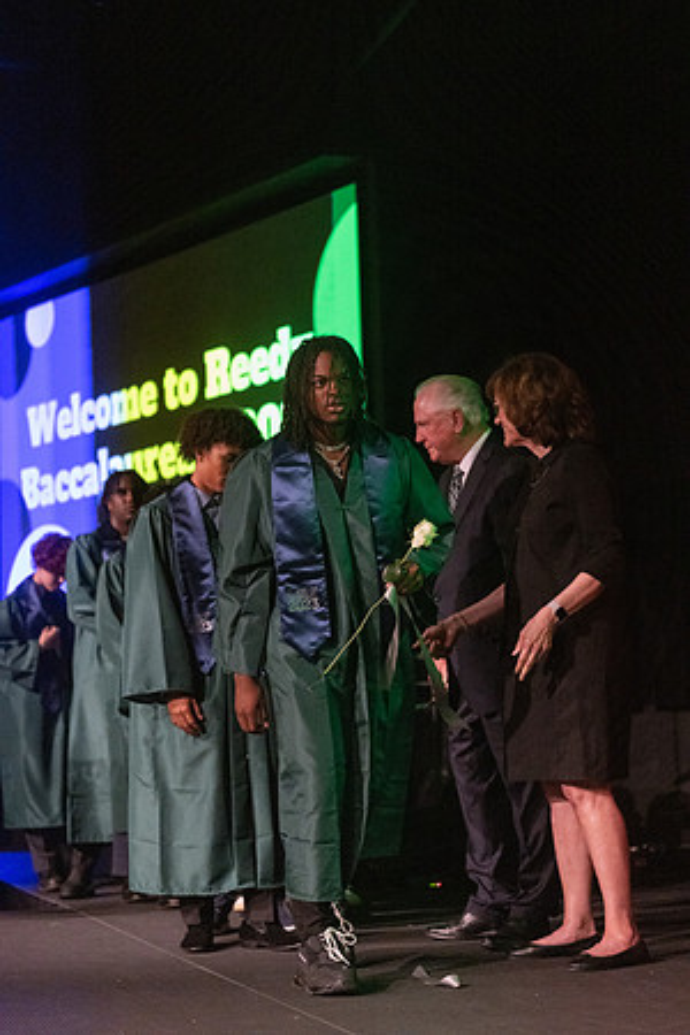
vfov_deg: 28.8
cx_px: 345
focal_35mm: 70
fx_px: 2012
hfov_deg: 19.5
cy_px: 518
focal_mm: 70
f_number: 2.8
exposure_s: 1/1000
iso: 16000
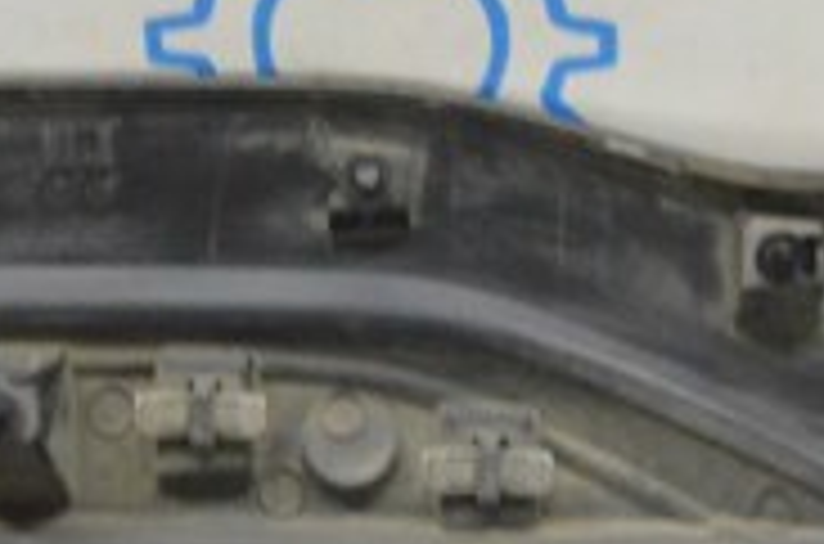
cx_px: 518
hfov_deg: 17.0
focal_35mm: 121
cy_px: 34
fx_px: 2757
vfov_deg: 11.2
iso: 6400
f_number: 20
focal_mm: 23
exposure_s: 1/15
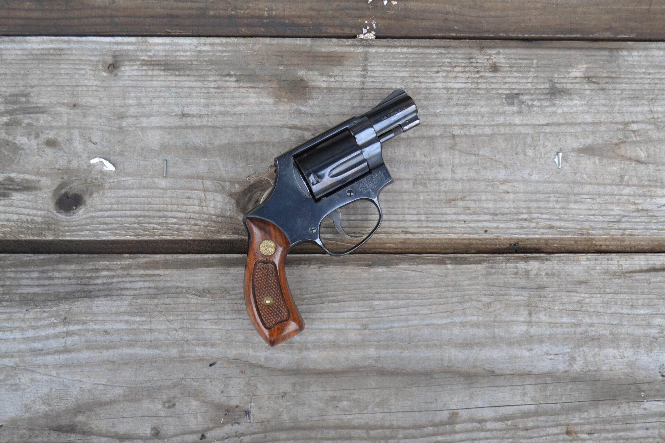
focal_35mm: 42
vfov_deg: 31.9
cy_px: 222
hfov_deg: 46.4
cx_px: 332
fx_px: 776
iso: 400
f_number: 5
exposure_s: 1/80
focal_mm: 28
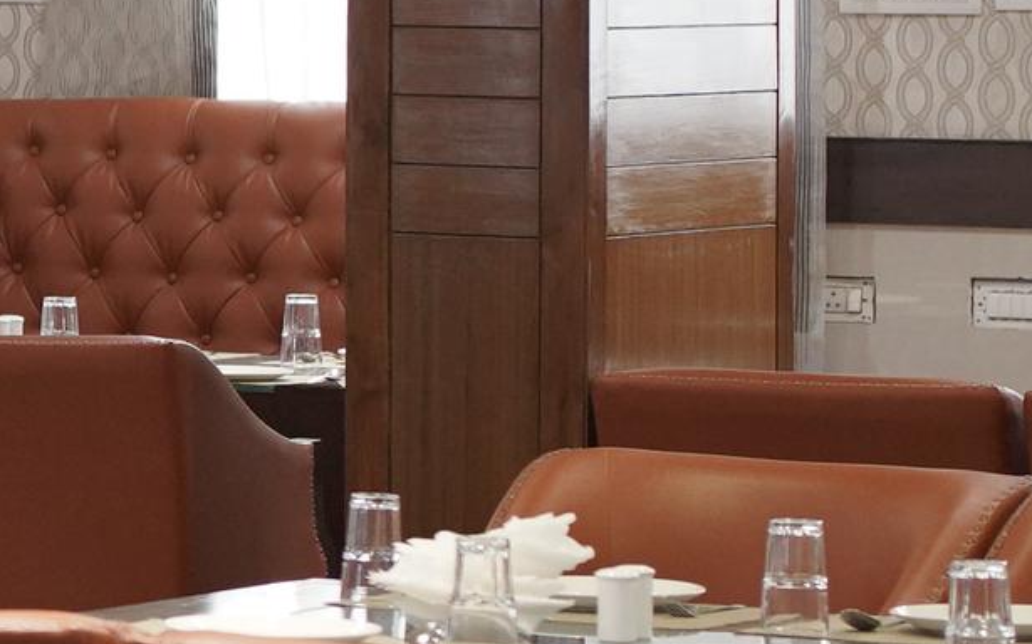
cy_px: 89
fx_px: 7339
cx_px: -1462
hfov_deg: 7.5
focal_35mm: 261
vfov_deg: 5.0
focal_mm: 35
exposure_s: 1/160
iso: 1000
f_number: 2
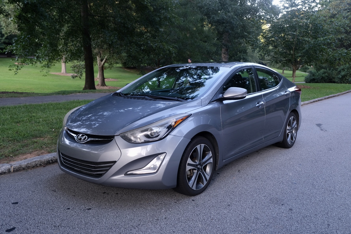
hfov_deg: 60.3
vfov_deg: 42.3
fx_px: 302
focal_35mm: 31
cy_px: 117
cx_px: 176
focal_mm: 20.5
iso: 160
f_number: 3.2
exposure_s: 1/75
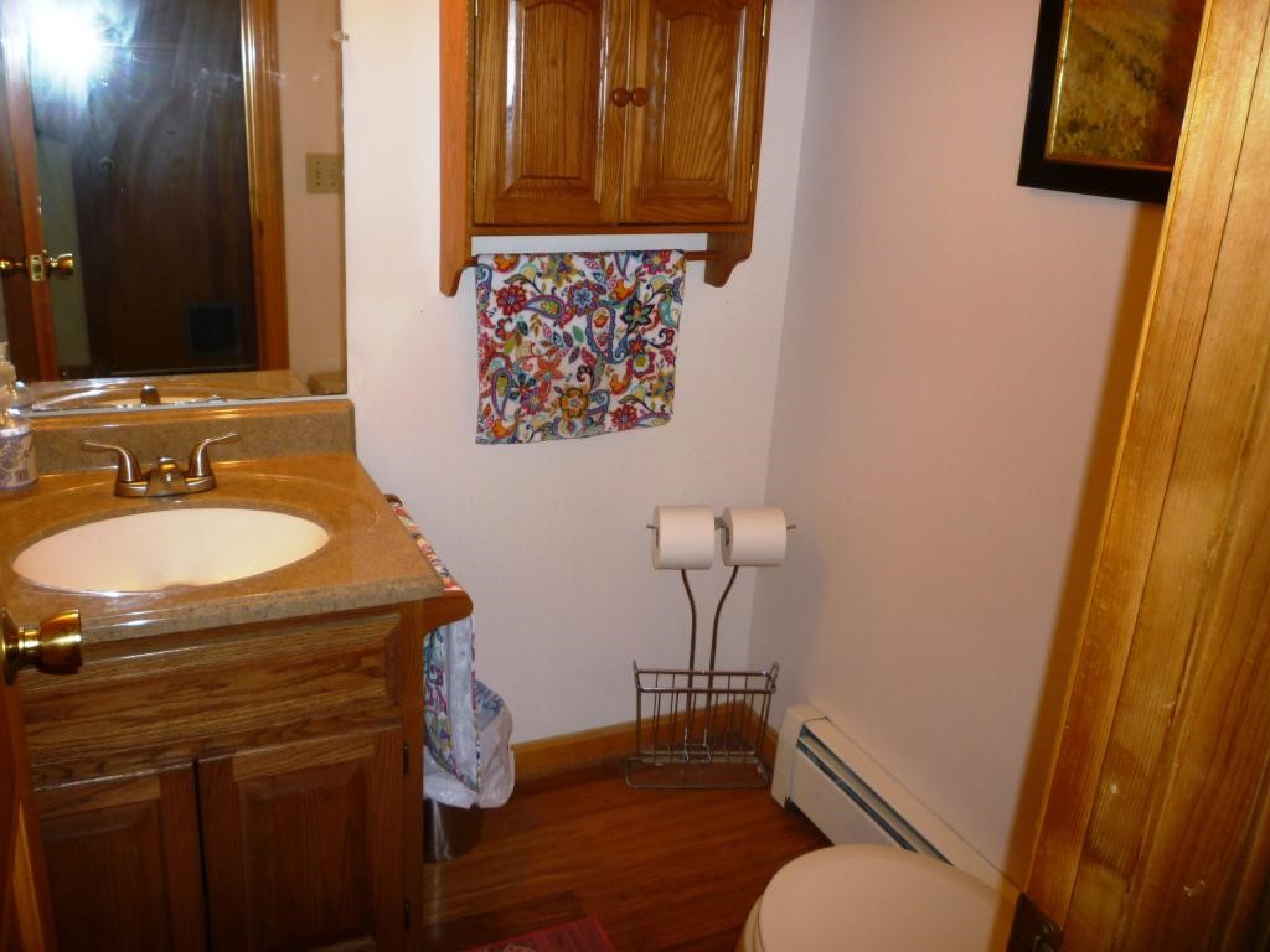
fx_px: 1064
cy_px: 476
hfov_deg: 61.7
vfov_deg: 48.2
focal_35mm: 29
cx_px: 635
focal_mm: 5.2
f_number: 3.3
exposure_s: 1/30
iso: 100
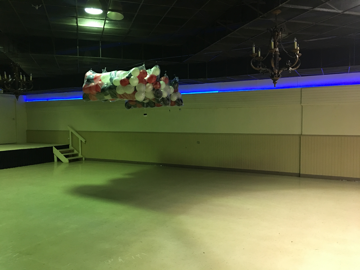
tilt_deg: -1.8
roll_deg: +0.2
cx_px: 180
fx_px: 302
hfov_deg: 61.7
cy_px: 135
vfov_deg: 48.2
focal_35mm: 29
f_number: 2.2
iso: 100
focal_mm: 4.15
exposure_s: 1/15
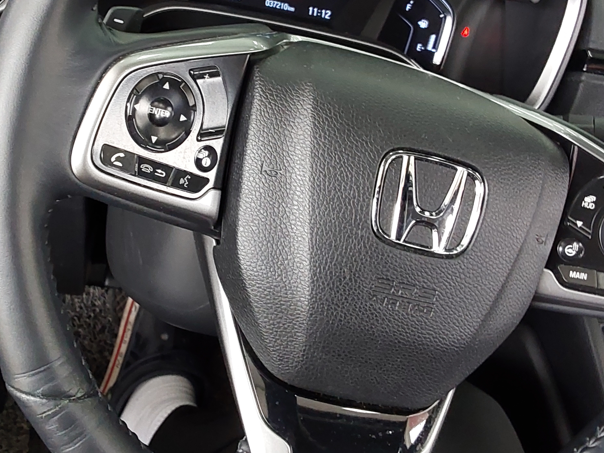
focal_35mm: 49
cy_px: 144
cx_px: 249
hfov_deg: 38.8
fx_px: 855
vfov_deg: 29.4
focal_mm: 2.91
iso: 200
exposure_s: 1/60
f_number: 1.9
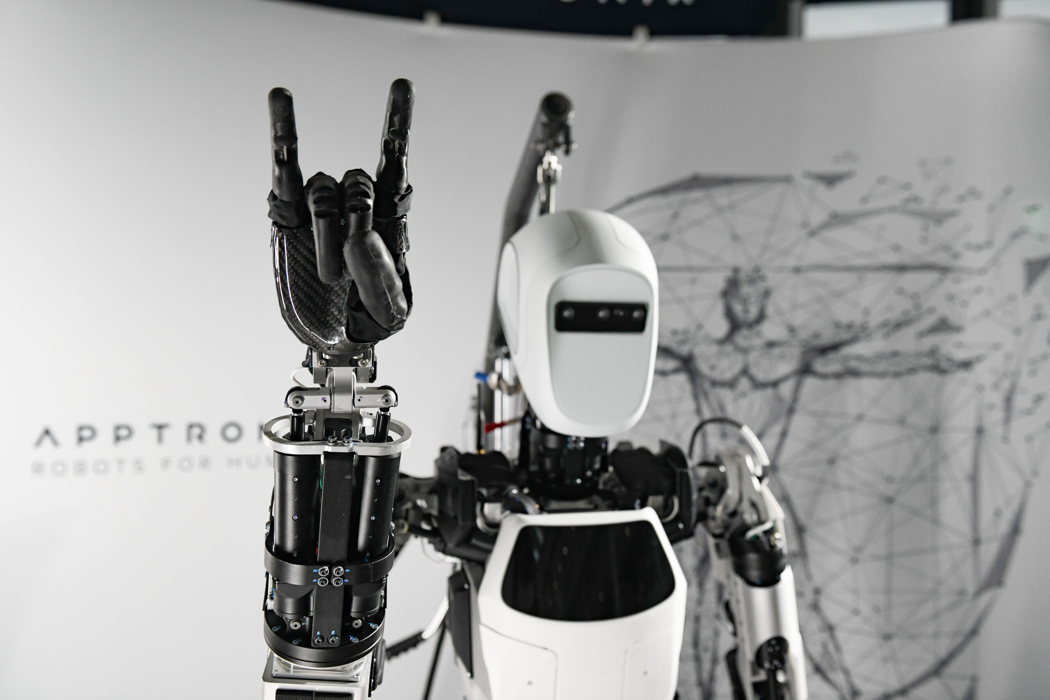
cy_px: 350
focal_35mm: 29
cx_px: 525
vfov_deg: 45.0
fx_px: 846
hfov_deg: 63.7
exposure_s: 1/320
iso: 1600
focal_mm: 29
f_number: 4
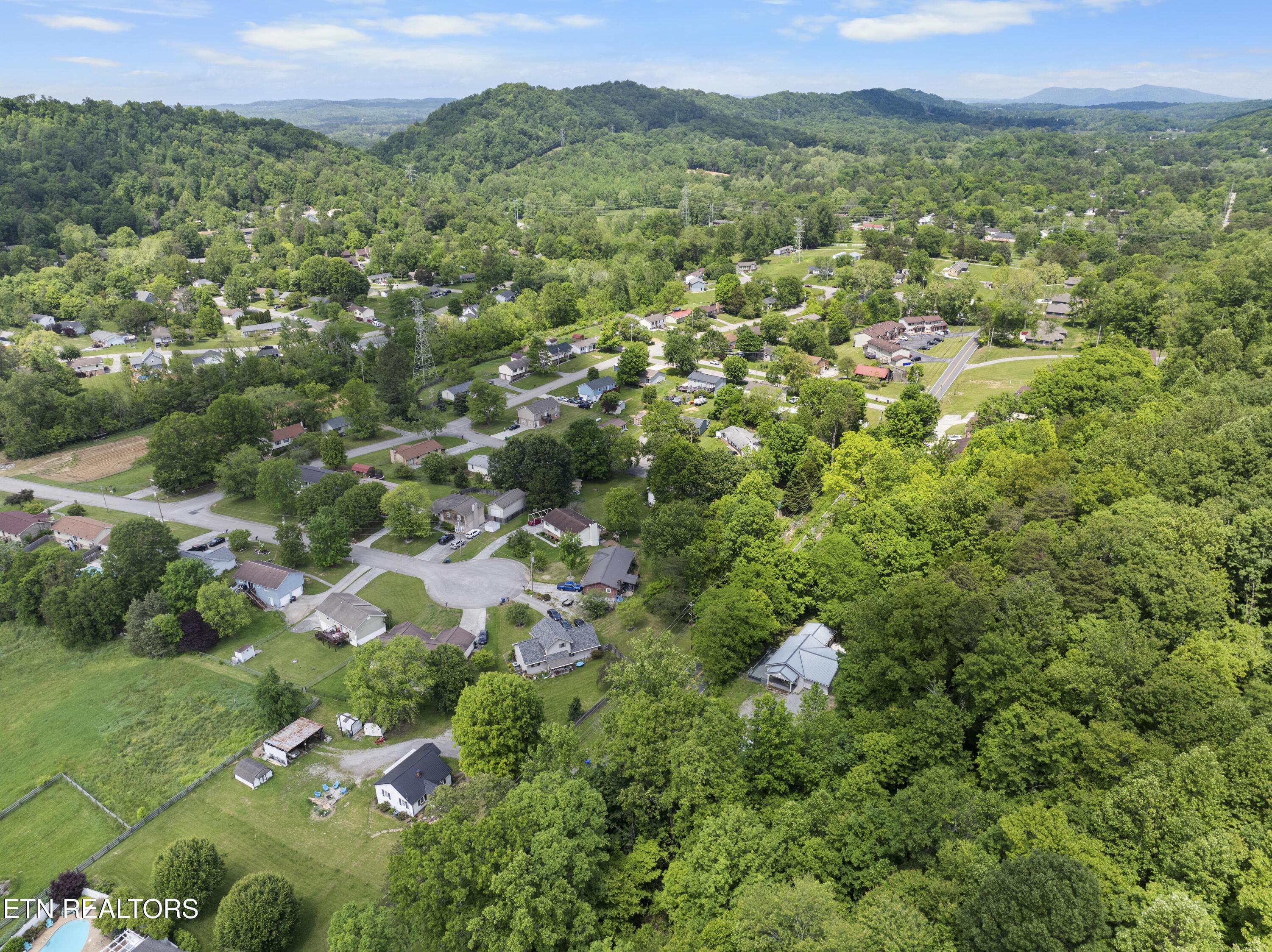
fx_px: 881
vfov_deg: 56.8
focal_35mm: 24
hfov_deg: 71.6
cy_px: 476
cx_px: 636
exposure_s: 1/120
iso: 120
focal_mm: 12.29
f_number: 2.8
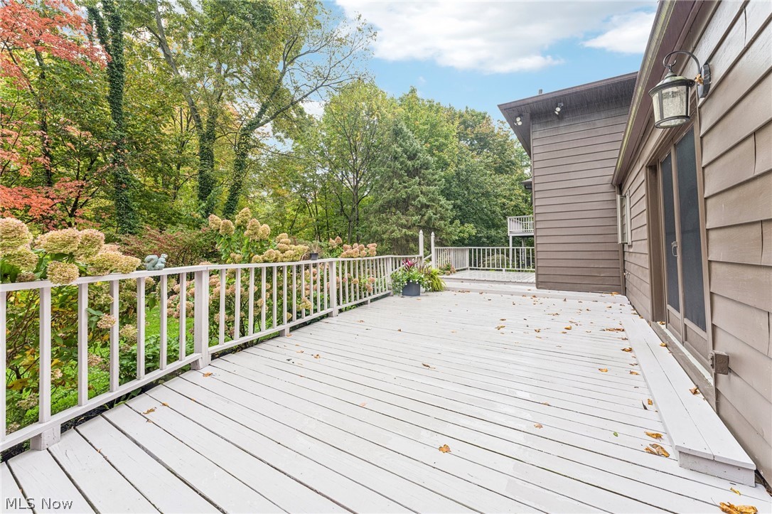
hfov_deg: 104.3
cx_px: 386
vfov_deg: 81.2
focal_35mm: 14
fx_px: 300
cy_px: 257
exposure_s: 1/15
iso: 200
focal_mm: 14
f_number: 8
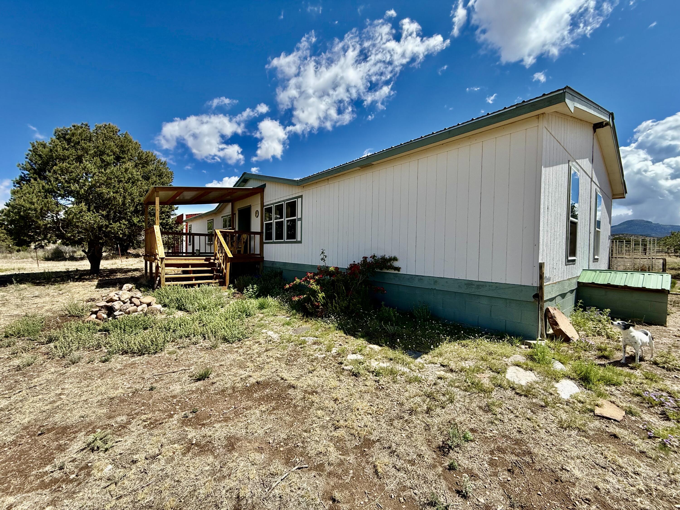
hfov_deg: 102.1
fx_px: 275
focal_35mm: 14
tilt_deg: -0.9
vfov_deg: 85.7
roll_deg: -1.3
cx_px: 340
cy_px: 255
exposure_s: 1/1464
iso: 50
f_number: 2.2
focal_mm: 2.22
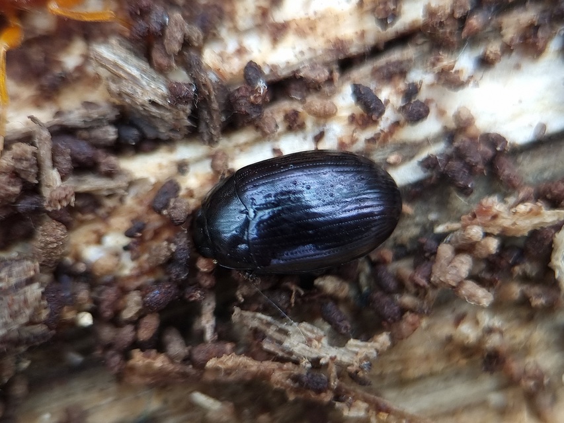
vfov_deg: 53.1
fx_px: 424
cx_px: 282
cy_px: 212
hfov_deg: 67.3
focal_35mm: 26
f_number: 1.8
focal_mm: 5.4
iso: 80
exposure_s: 1/50
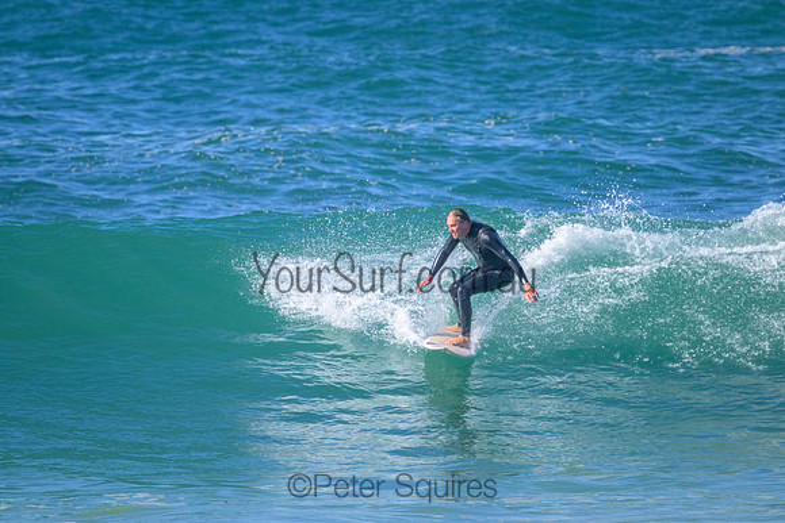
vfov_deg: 1.7
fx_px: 17448
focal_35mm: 800
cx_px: 392
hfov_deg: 2.6
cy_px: 262
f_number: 11
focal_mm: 800
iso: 2200
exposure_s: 1/2000
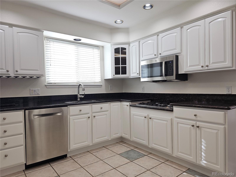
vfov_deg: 58.9
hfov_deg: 73.9
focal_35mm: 23
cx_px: 118
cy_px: 88
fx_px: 157
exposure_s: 1/60
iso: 20
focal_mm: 6.3
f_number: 1.7
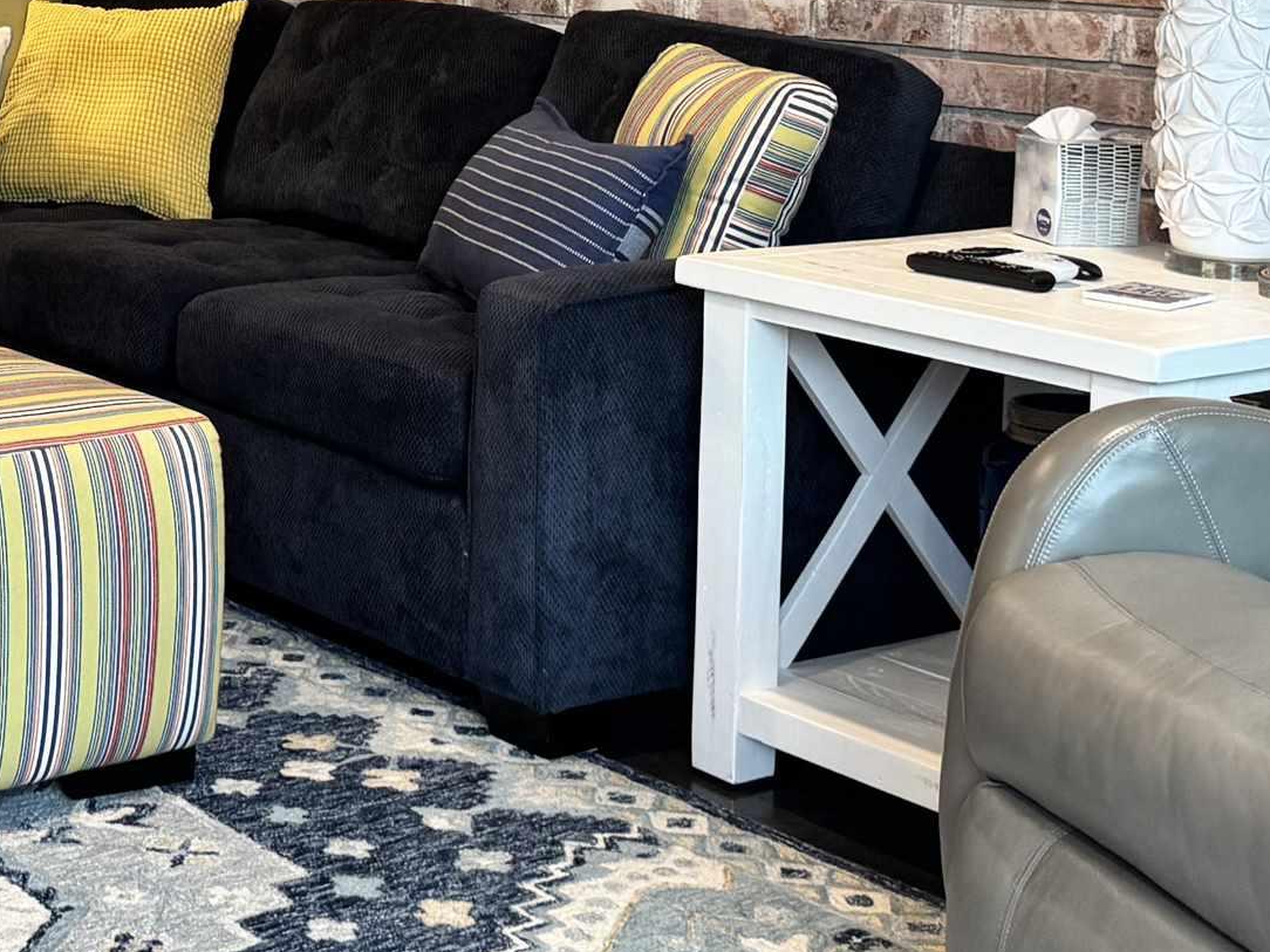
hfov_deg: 26.9
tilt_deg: -4.3
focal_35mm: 68
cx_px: -7
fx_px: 2495
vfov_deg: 21.0
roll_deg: -0.2
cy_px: 40
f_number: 1.78
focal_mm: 6.76
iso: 250
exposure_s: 1/60
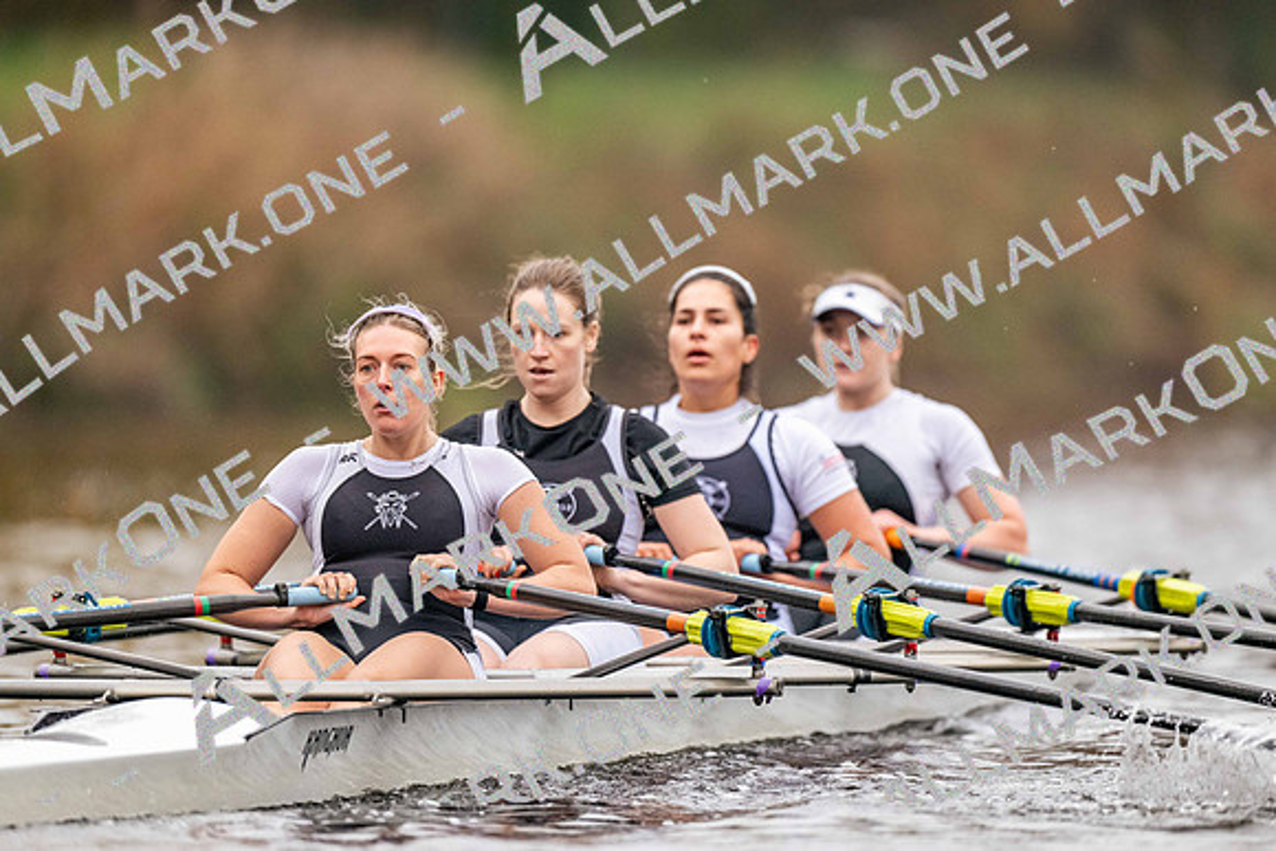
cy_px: 426
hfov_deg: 3.4
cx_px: 638
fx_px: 21271
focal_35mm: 600
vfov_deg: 2.3
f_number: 4
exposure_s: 1/2500
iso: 4000
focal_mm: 600
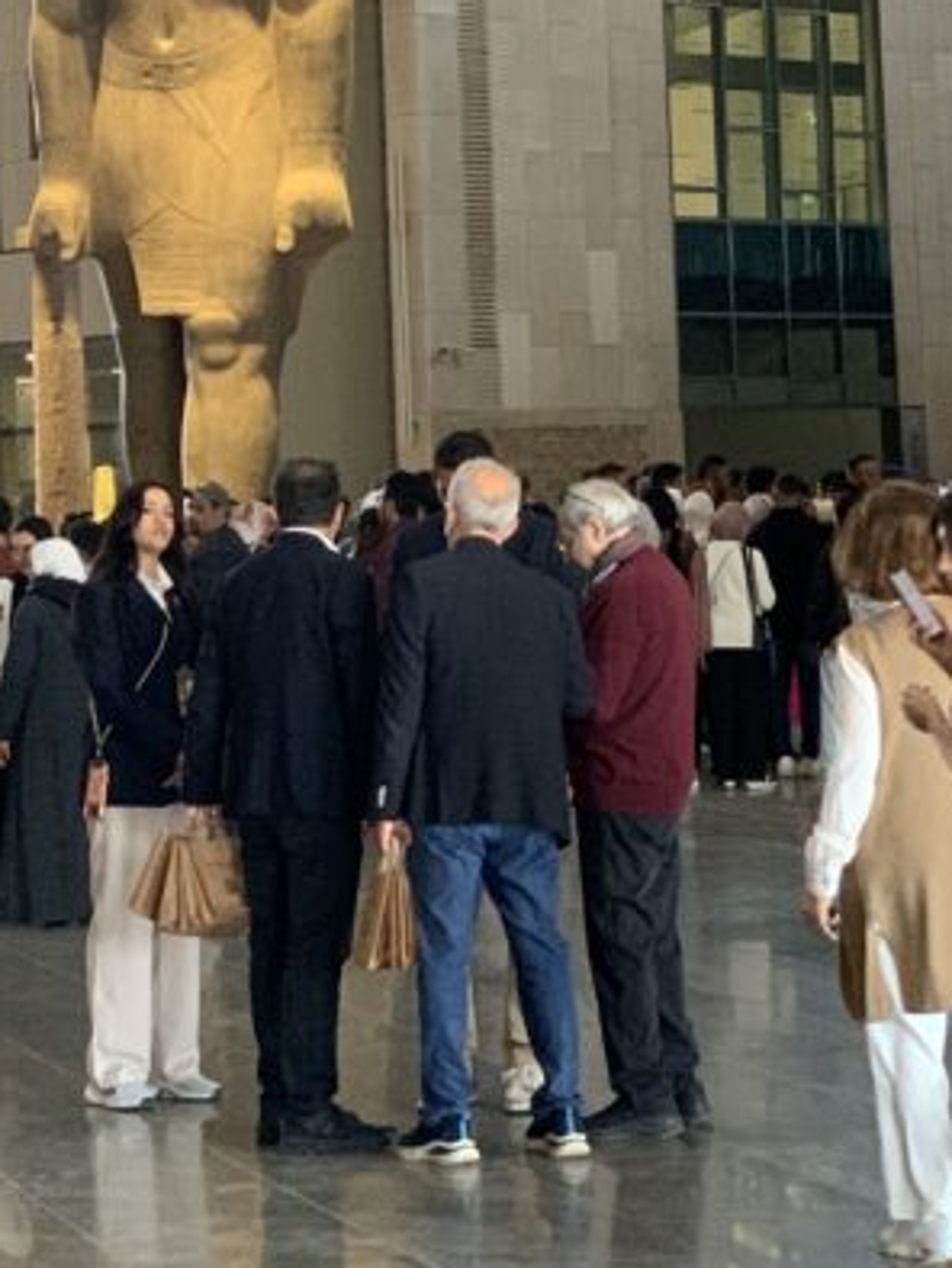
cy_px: -270
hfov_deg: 11.0
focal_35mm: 135
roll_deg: +1.6
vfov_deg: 14.1
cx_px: 251
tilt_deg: +10.1
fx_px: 4945
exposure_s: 1/60
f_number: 2.4
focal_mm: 6
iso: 200
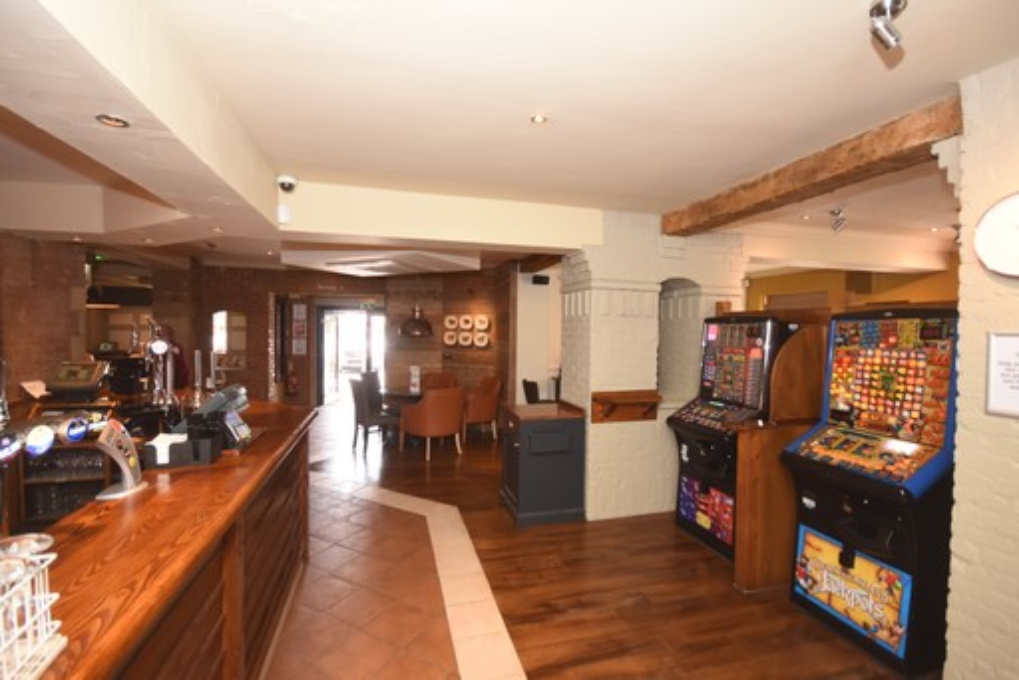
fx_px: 425
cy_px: 340
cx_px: 510
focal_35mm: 15
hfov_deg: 100.4
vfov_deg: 77.4
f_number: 4.5
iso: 800
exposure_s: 1/60
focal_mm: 10
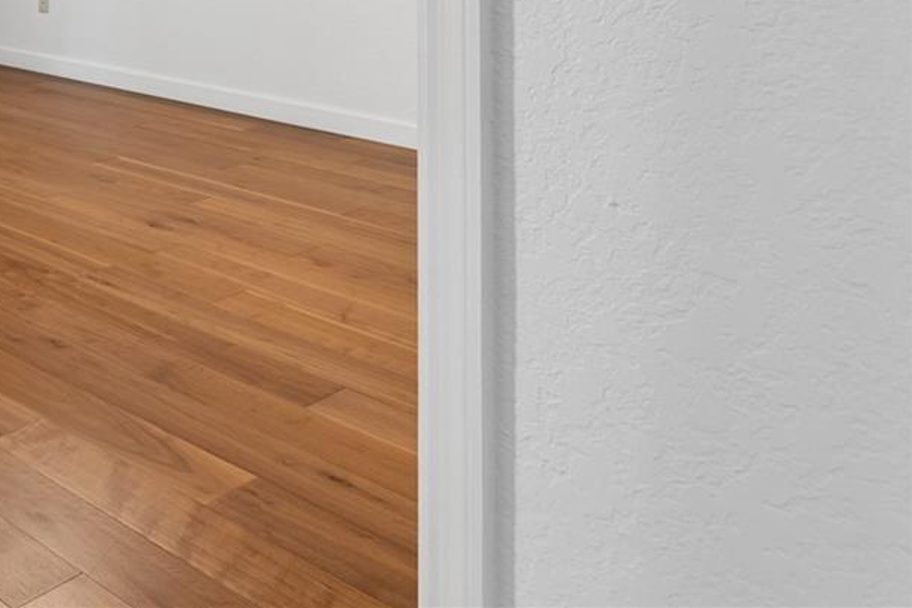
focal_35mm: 39
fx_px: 988
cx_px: -271
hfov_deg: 34.8
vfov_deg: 28.2
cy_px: -181
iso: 100
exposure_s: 1/5
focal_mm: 10
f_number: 4.5
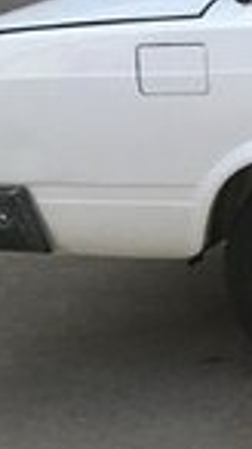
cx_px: 854
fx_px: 1701
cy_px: 51
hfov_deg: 7.2
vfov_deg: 14.9
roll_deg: +1.0
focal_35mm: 143
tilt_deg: -9.3
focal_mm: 4.15
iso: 25
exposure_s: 1/405
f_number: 2.2
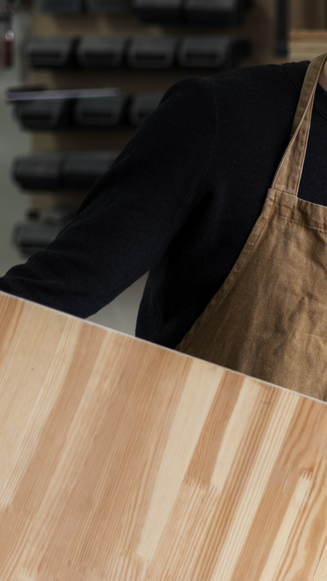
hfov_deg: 9.8
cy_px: 286
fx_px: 1880
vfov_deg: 17.6
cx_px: 388
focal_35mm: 122
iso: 160
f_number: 1.8
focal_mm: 50
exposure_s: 1/200
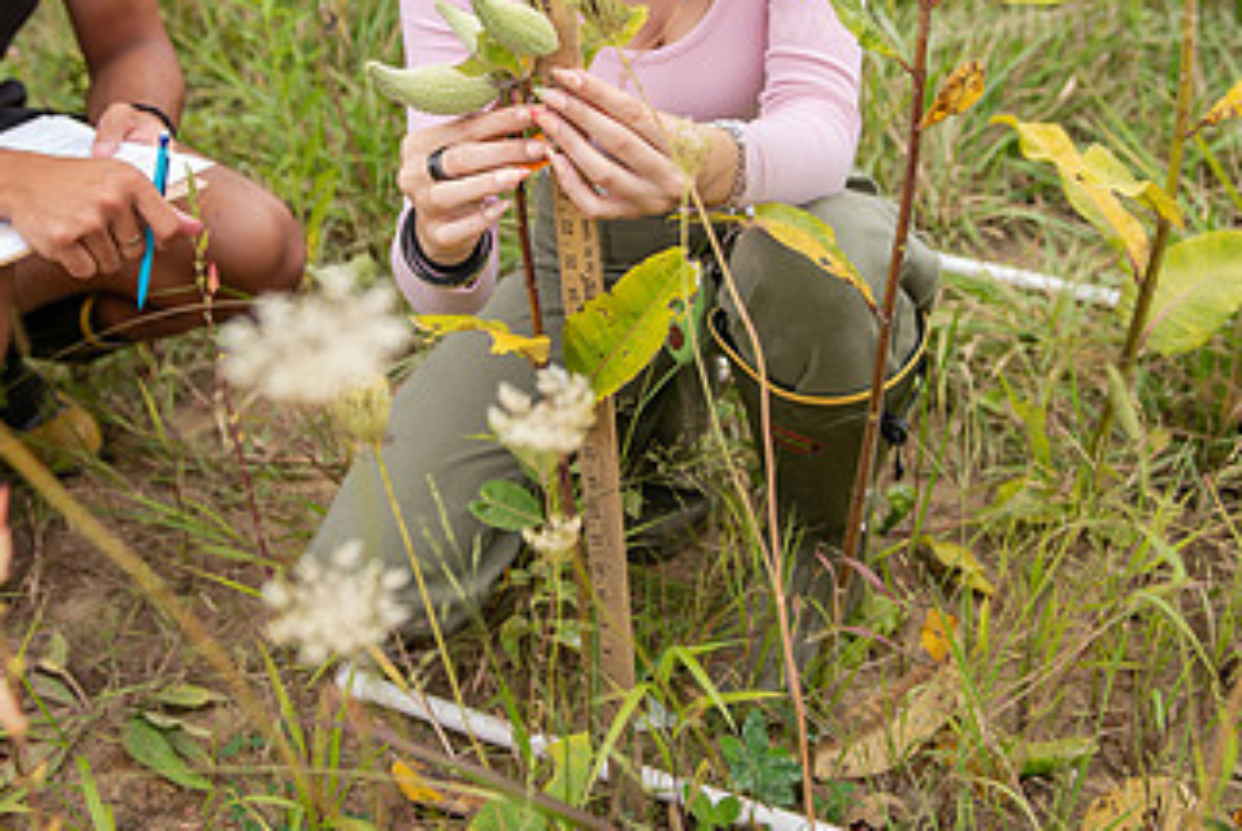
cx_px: 596
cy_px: 102
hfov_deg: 38.1
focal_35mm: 52
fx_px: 1796
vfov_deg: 25.3
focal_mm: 29
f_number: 3.2
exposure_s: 1/320
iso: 80
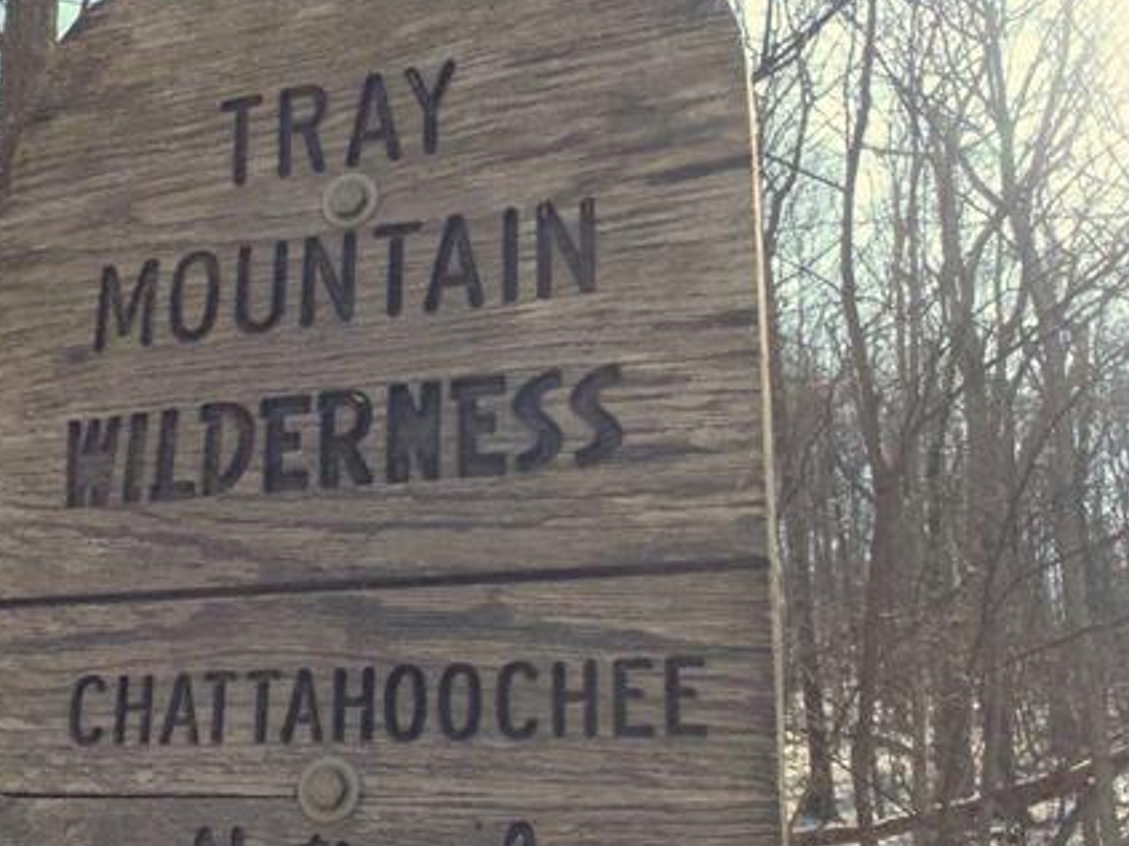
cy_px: 515
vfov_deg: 32.1
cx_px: 355
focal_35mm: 45
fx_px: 1467
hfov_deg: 41.4
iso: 400
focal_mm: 5
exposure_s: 1/100
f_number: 10
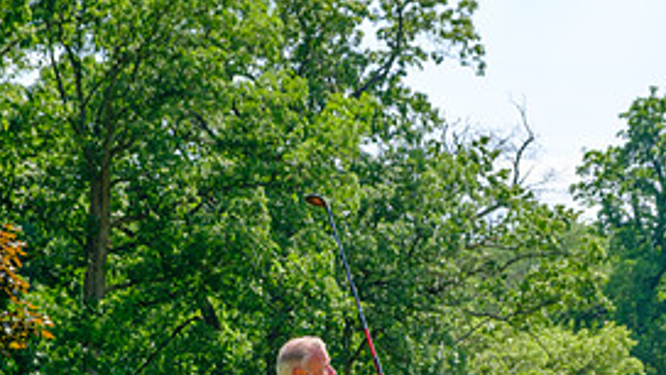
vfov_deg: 8.3
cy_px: 468
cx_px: 350
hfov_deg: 14.9
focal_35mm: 144
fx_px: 2543
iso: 200
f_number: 6.4
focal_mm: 55
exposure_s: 1/320
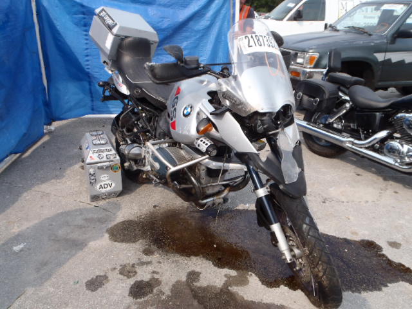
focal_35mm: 28
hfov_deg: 63.4
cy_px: 154
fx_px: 333
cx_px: 206
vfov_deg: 49.7
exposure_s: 1/320
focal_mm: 5
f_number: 4.5
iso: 80
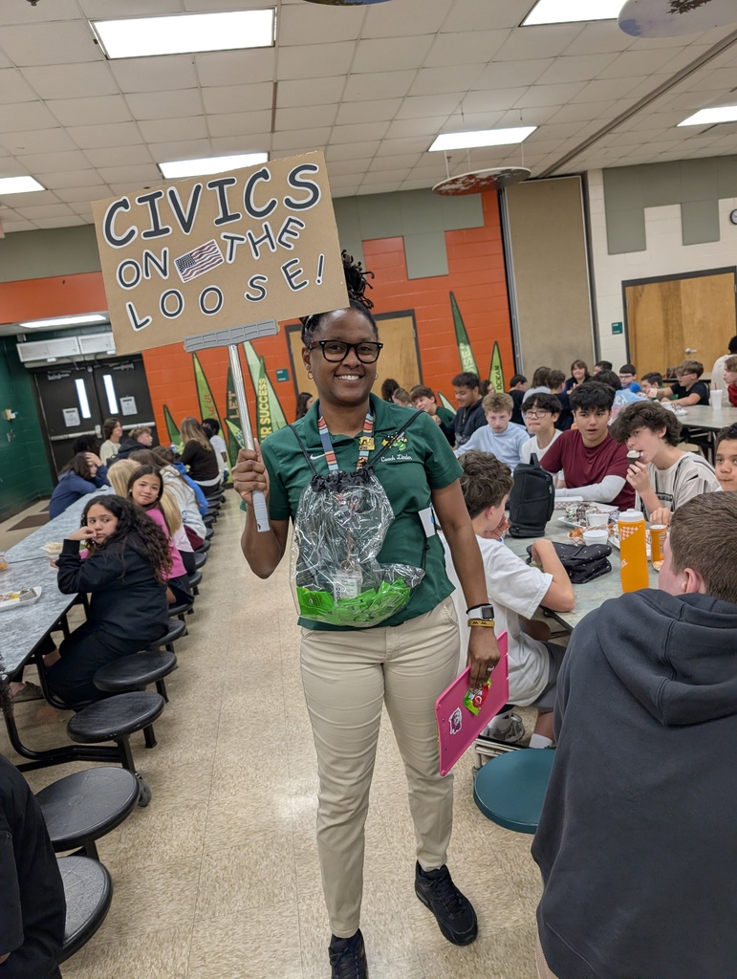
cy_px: 490
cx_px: 368
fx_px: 680
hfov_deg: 56.9
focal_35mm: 24
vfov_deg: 71.5
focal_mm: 6.9
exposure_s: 1/120
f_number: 1.68
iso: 284
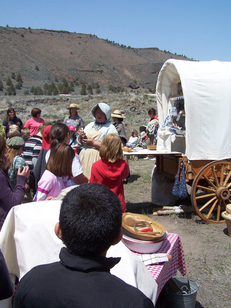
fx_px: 338
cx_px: 116
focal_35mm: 38
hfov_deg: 37.7
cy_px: 154
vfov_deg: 49.0
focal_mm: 6.3
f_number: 4
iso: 80
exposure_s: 1/1000
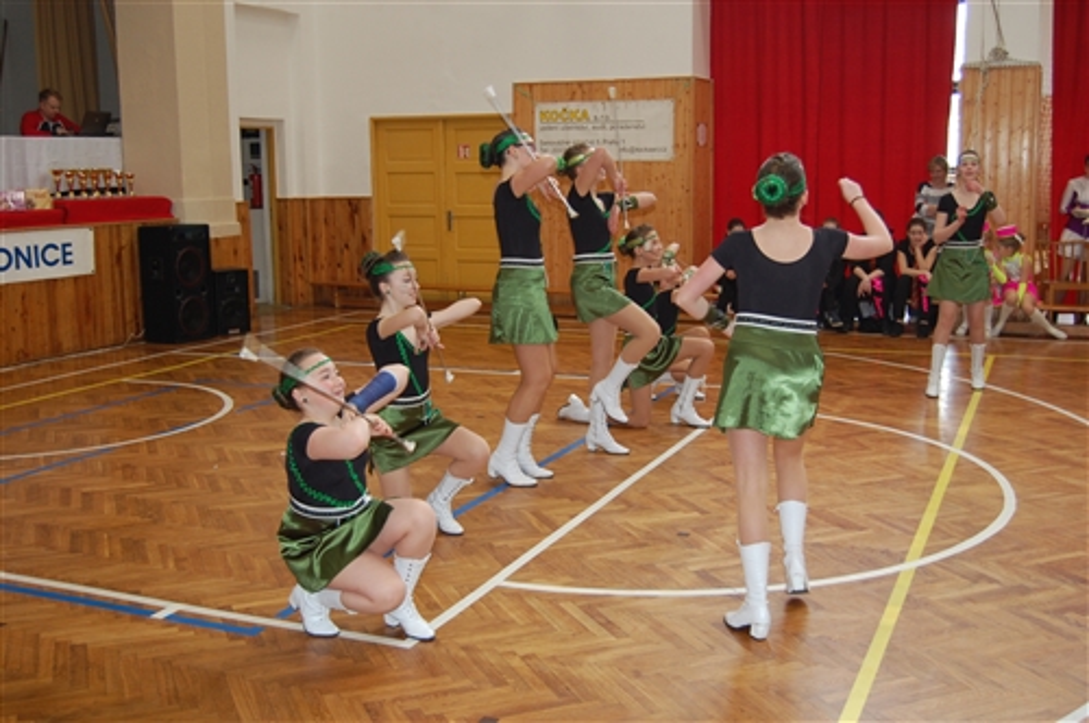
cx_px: 544
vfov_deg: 34.1
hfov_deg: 49.6
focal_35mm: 39
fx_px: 1178
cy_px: 362
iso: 400
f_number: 4.2
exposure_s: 1/60
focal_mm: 26
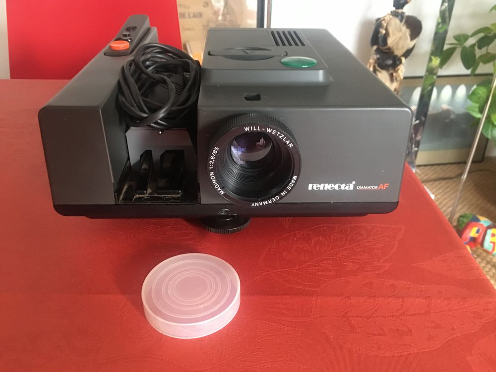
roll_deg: -1.6
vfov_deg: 48.2
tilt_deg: -31.2
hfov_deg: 61.7
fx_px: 416
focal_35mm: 29
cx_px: 248
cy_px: 186
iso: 125
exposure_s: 1/8
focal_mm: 4.15
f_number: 2.2
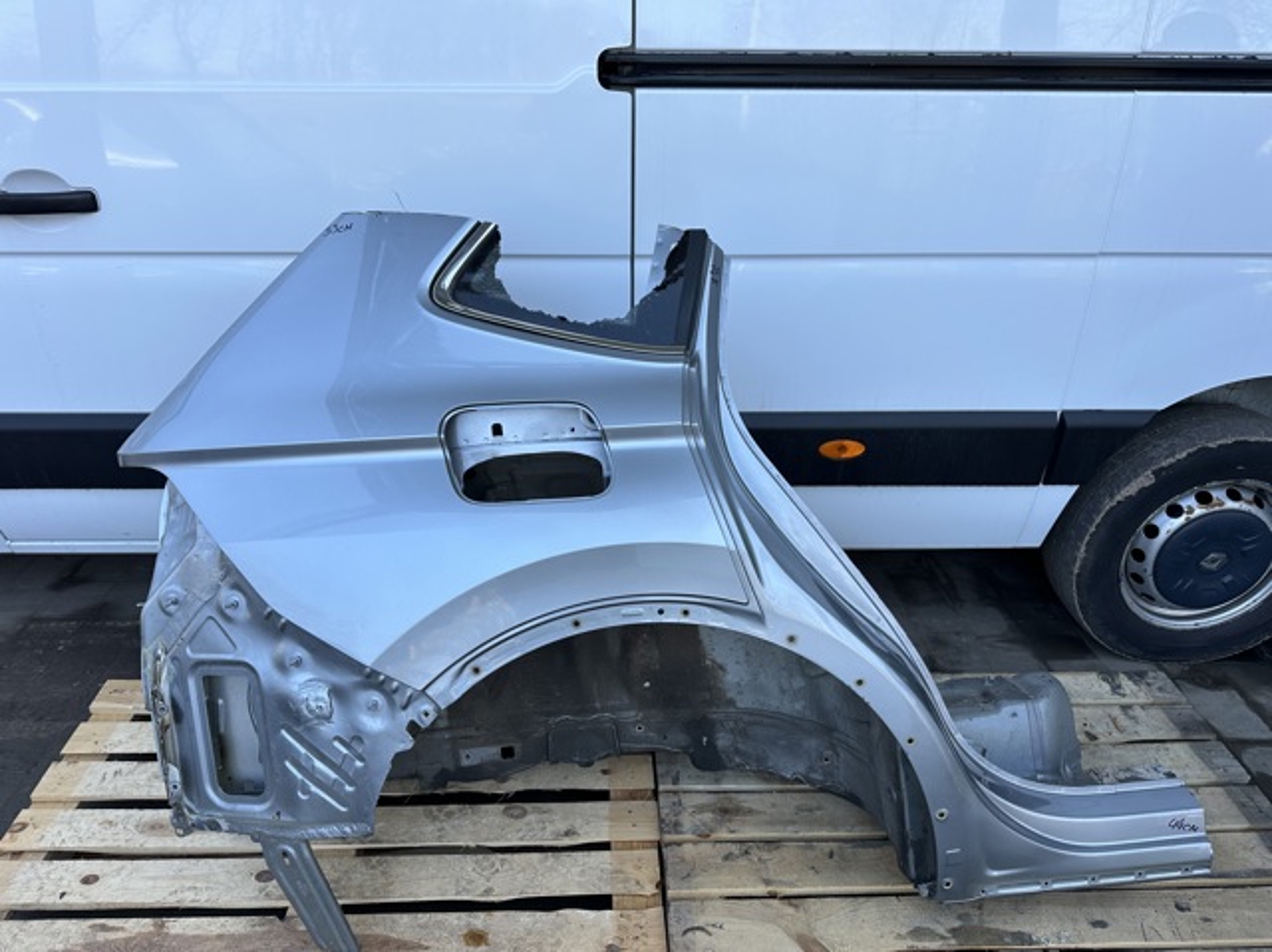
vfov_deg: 56.8
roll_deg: +0.0
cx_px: 636
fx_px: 881
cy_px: 476
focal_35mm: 24
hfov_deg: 71.6
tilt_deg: -26.6
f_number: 1.78
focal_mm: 6.86
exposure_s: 1/729
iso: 80
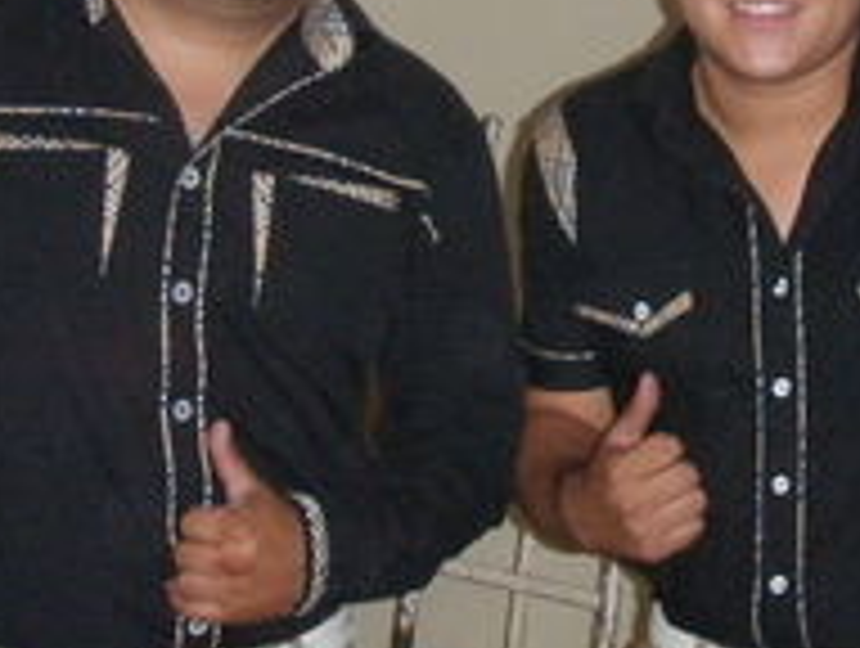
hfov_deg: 15.5
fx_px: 3161
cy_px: 72
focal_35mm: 127
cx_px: 545
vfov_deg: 11.6
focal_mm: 6.7
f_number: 3.5
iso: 320
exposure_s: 1/30
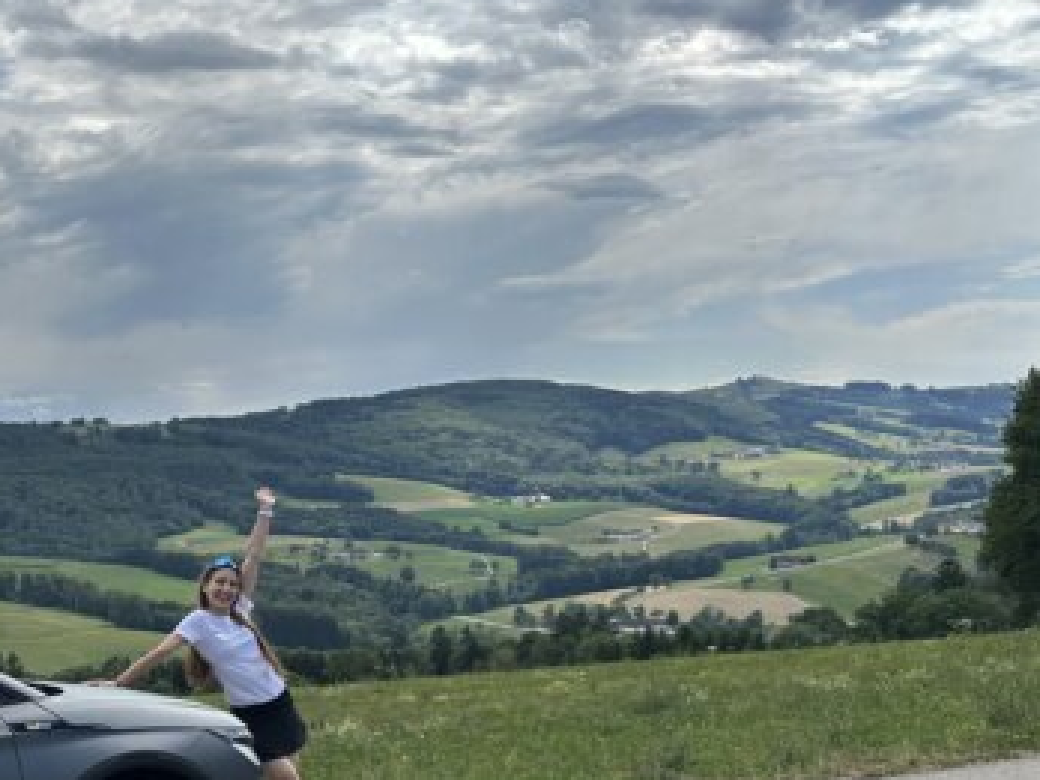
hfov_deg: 33.1
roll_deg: +3.4
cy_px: 574
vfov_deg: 27.2
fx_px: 1592
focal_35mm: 53
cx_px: -9
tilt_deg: -2.2
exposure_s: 1/7576
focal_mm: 6.86
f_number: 1.78
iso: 80
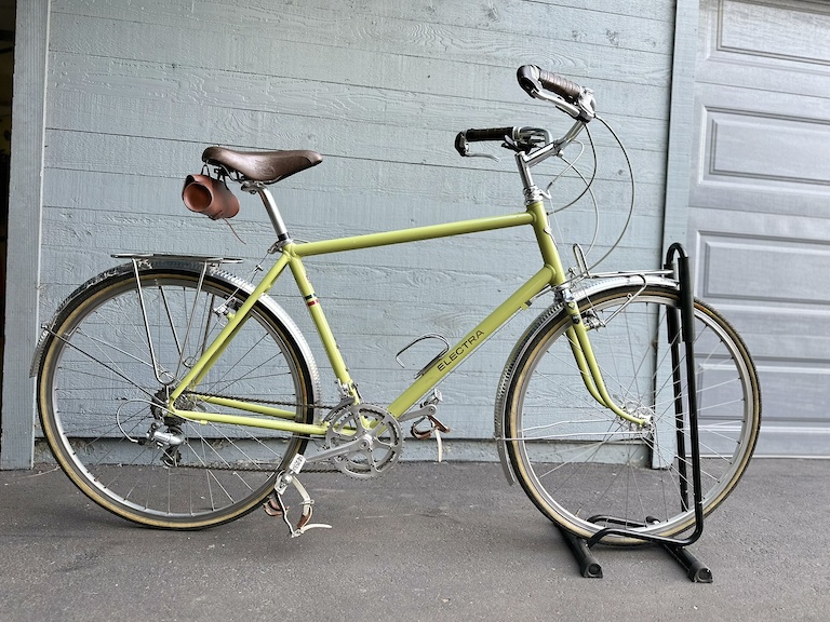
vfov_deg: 54.9
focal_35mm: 25
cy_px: 317
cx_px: 431
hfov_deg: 69.4
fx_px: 599
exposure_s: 1/121
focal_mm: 6.86
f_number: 1.78
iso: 80
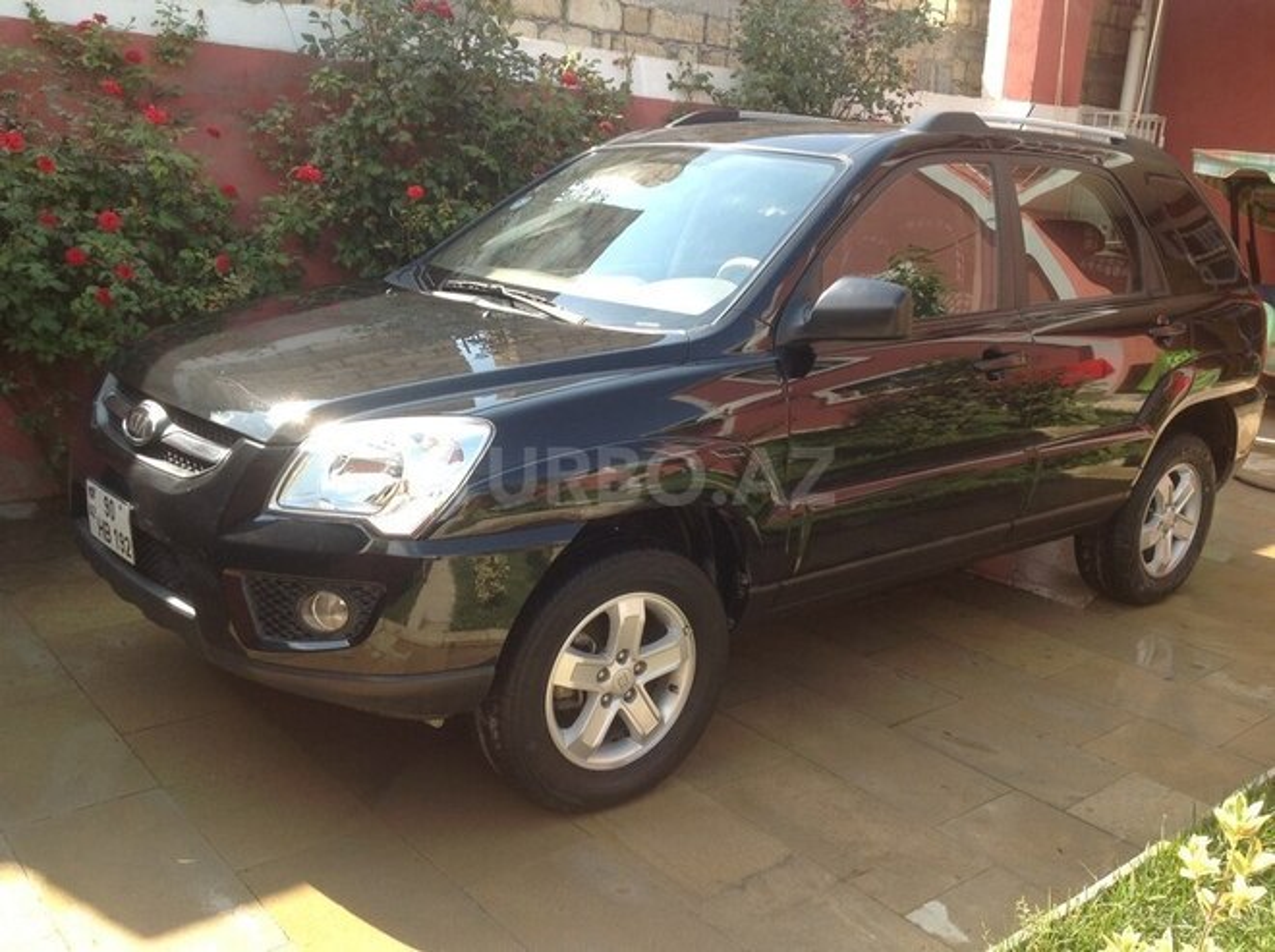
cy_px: 476
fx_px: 1287
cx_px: 638
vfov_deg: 40.6
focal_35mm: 35
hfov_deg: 52.7
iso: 50
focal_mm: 4.28
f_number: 2.4
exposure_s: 1/336
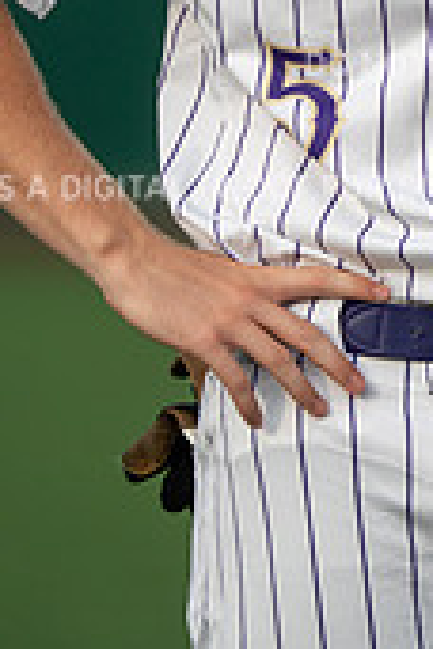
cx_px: 418
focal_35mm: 1582
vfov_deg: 1.3
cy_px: -152
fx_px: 28540
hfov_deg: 0.9
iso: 800
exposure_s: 1/1250
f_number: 6.3
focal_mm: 600
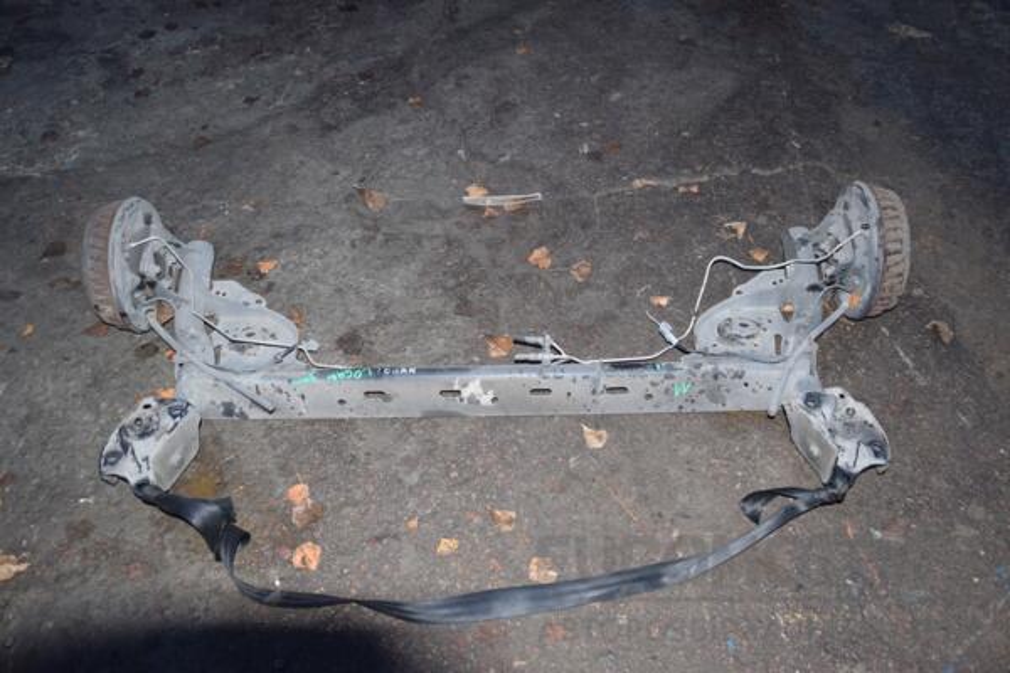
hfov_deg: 59.5
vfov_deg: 41.7
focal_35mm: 32
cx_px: 505
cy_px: 336
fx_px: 884
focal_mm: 21
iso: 800
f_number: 5
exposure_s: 1/60
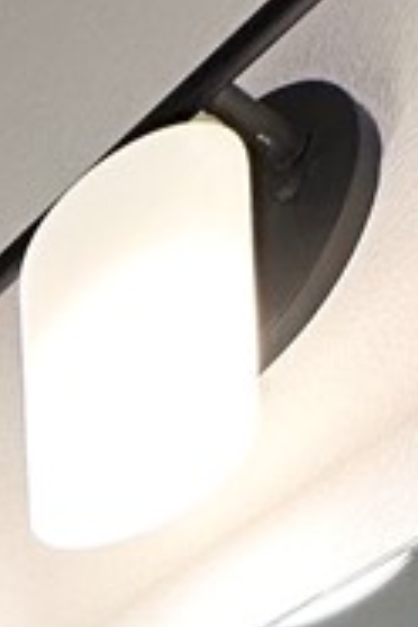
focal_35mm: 80
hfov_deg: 11.4
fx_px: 1393
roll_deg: +1.3
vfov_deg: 13.2
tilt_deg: -2.8
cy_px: 1689
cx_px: -782
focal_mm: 2.22
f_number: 2.2
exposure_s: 1/120
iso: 80
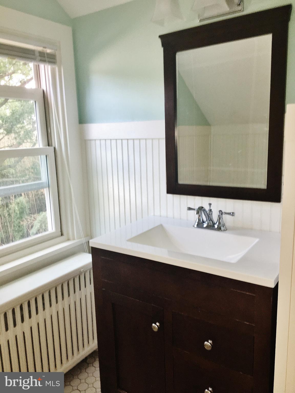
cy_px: 196
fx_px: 330
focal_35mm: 29
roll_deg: -0.9
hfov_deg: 48.2
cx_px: 148
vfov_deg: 61.7
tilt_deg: -9.5
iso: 40
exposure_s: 1/30
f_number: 2.2
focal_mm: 4.15
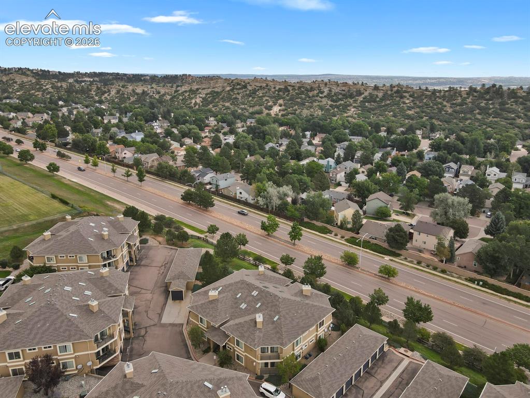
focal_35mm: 24
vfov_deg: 56.8
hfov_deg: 71.6
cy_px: 199
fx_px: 368
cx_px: 265
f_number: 2.8
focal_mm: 4.5
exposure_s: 1/180
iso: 100
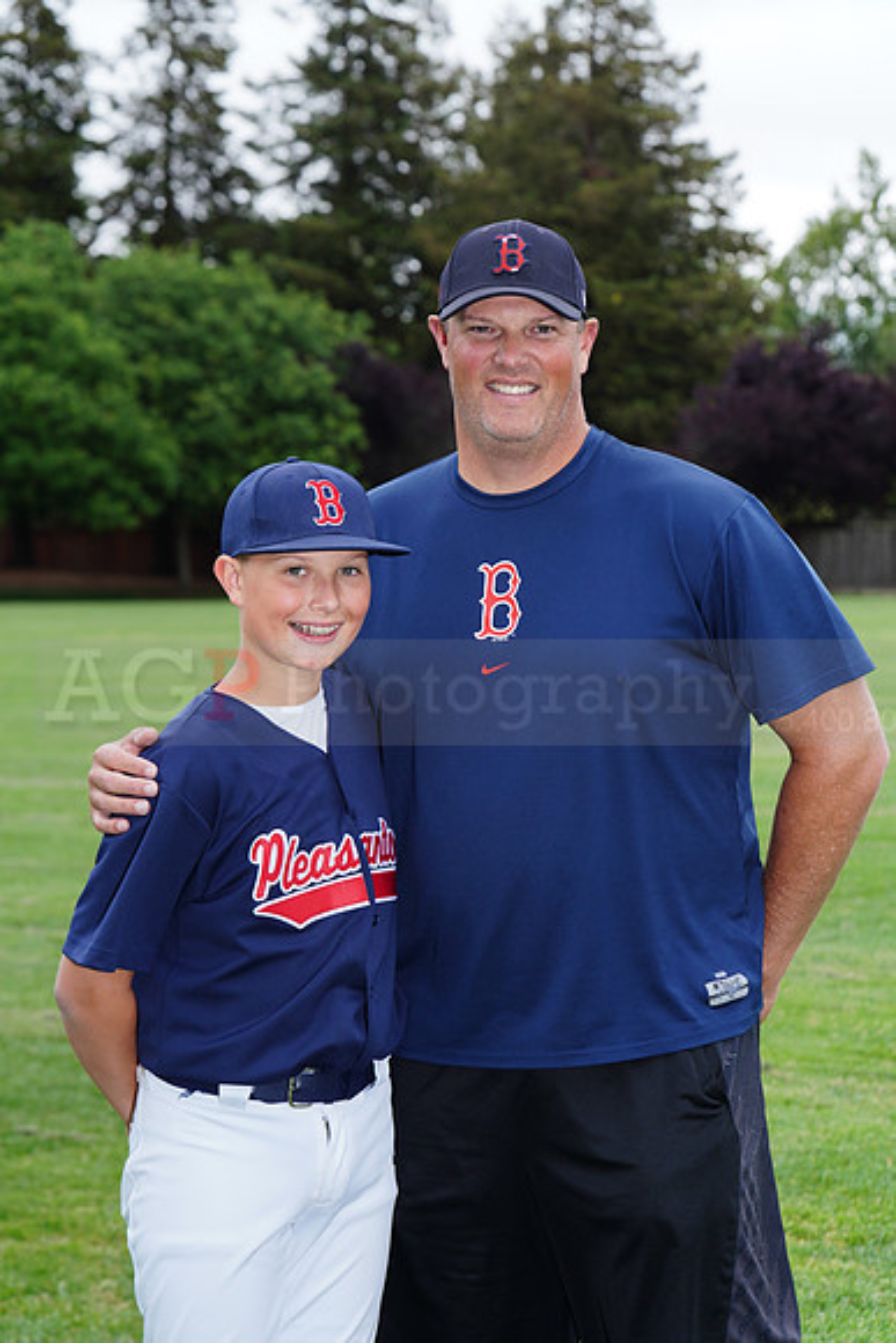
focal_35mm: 114
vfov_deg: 17.9
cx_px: 448
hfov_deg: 12.0
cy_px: 672
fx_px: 4253
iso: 200
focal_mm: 114
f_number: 8
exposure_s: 1/200
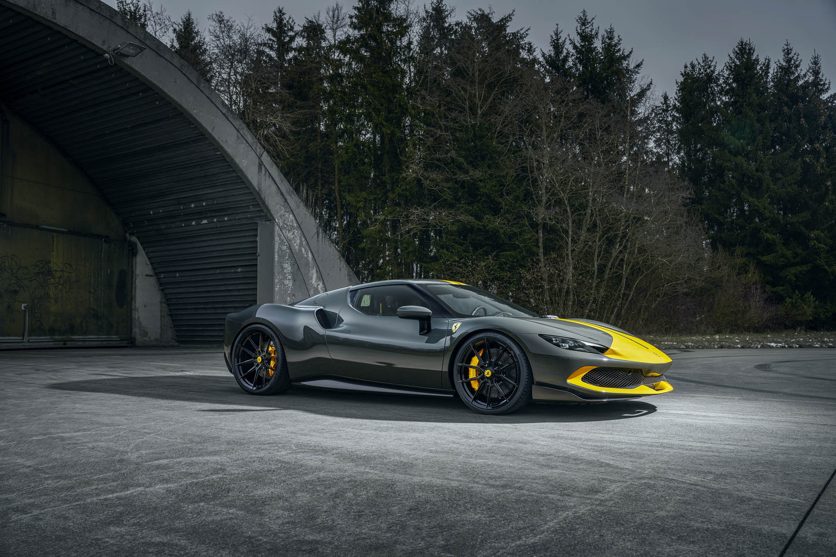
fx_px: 748
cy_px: 278
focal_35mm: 32
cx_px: 418
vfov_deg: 40.9
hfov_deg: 58.4
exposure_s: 1/200
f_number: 5
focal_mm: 32.2
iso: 50
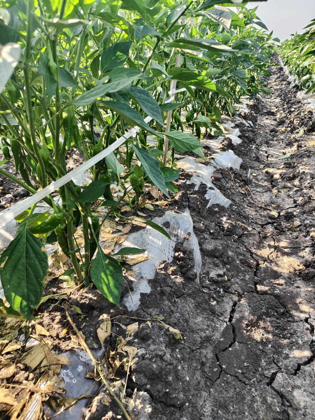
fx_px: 279
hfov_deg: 58.9
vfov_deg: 73.9
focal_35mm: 23
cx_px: 158
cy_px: 210
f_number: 1.88
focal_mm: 5.56
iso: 71
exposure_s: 1/545
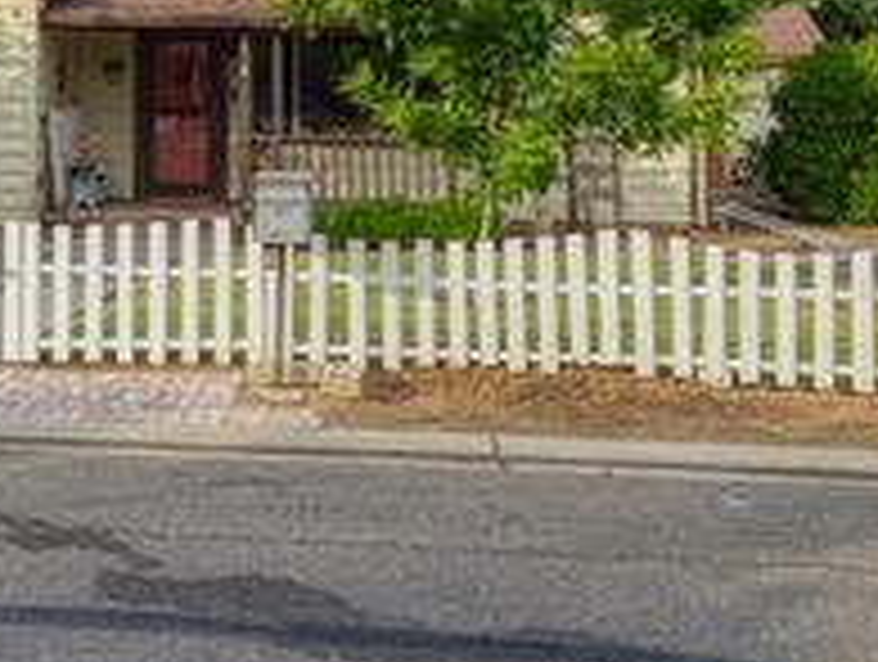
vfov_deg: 23.6
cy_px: -34
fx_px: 1499
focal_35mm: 59
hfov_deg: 31.9
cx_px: 189
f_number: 10
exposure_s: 1/200
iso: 400
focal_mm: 24
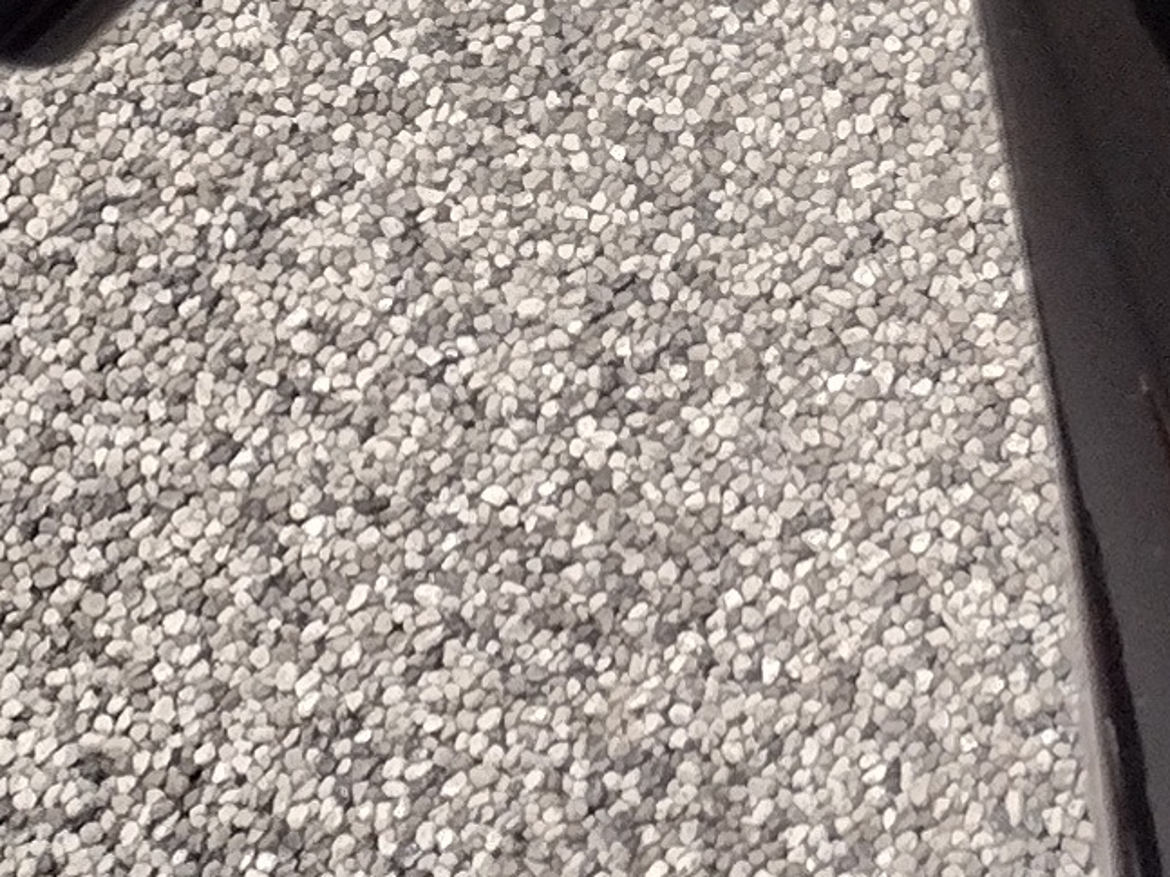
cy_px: -1644
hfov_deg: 10.7
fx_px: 5643
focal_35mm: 167
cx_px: 2420
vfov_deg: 7.8
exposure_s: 1/40
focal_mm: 4.71
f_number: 1.7
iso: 328
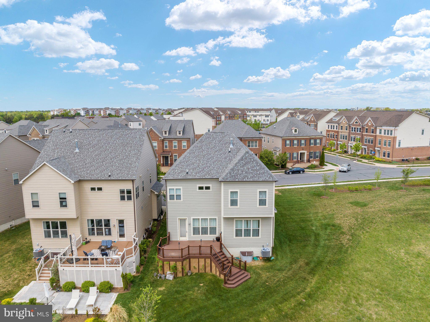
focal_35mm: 24
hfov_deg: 71.6
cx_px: 215
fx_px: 298
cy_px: 161
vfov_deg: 56.8
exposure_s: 1/240
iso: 200
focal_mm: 12.29
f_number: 4
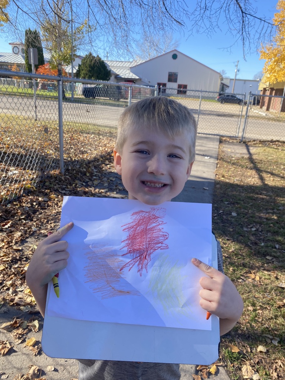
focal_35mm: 26
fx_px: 285
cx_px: 142
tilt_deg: -18.8
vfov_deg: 67.3
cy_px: 190
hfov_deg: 53.1
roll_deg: -3.9
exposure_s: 1/845
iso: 32
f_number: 1.8
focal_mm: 4.25
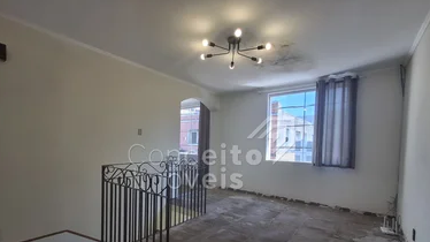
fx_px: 205
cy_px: 153
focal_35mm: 18
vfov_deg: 60.1
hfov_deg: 92.7
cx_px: 212
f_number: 2.2
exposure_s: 1/156
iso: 40
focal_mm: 1.64
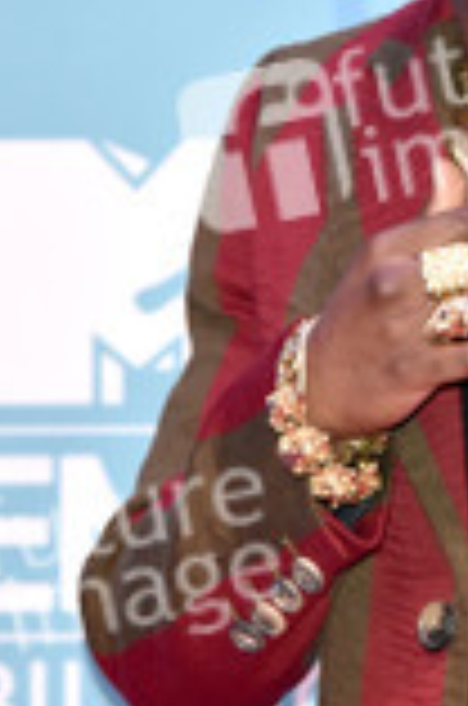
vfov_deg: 4.0
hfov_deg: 2.7
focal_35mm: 511
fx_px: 10008
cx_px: 540
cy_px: 351
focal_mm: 200
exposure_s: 1/250
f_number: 4.5
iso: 2000
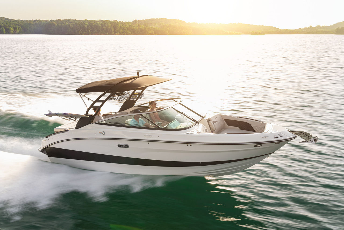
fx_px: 277
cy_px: 115
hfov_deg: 63.6
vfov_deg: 45.0
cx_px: 172
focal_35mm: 29
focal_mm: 29
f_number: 6.3
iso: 50
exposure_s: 1/60
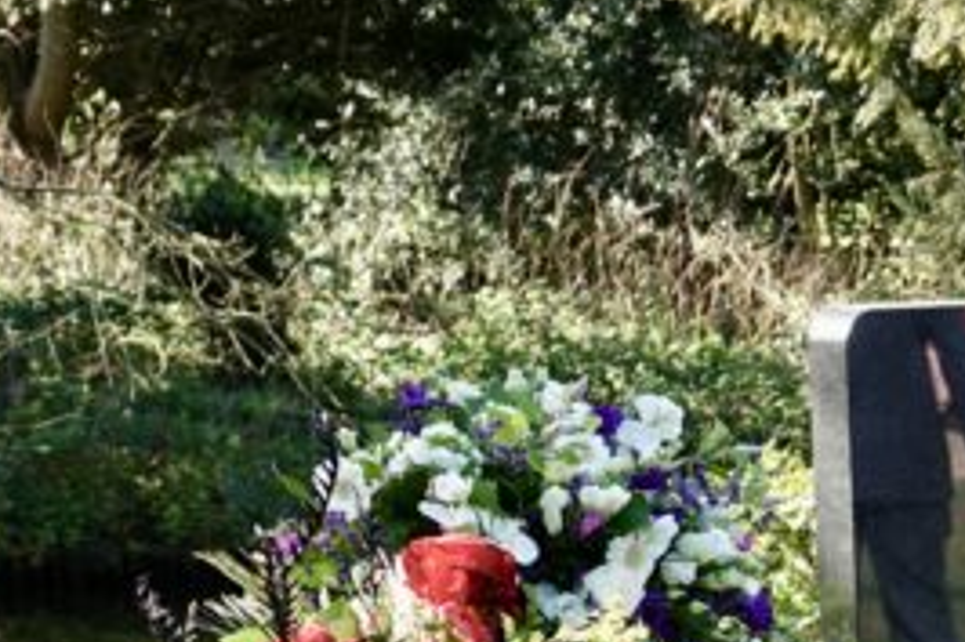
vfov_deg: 10.0
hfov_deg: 14.4
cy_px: 1065
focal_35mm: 131
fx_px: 3509
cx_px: 1516
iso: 100
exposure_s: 1/160
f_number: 2.8
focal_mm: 12.63
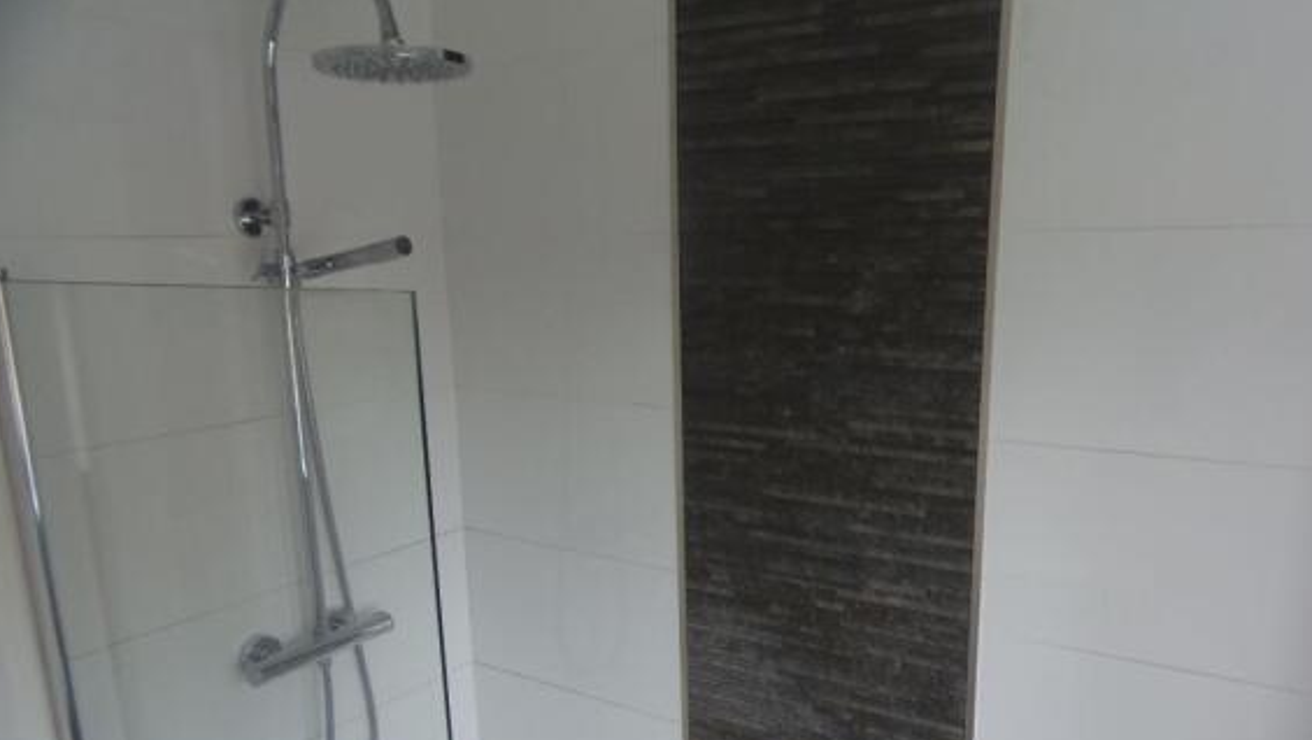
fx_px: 940
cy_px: 501
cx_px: 641
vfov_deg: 42.3
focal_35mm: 27
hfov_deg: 69.8
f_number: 2.9
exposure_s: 1/30
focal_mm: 4.3
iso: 64
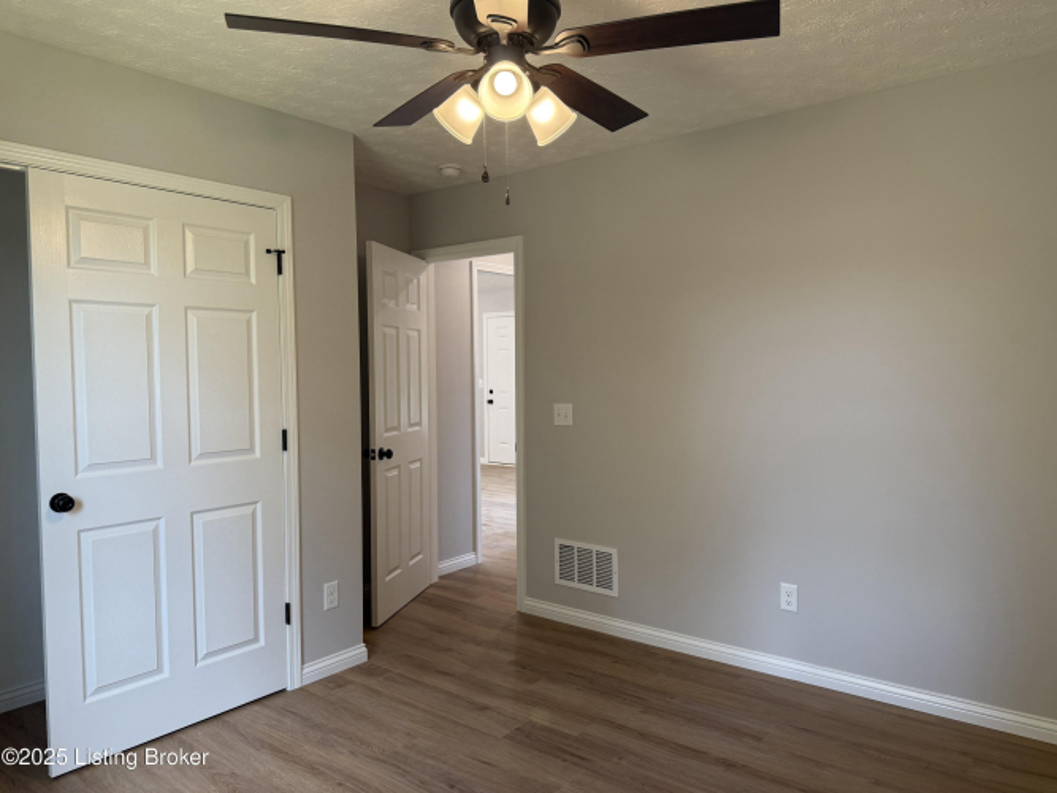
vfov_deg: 56.8
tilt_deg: -1.8
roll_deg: +0.5
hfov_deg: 71.6
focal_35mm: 24
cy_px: 396
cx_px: 528
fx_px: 733
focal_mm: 6.76
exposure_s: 1/130
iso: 125
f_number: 1.78
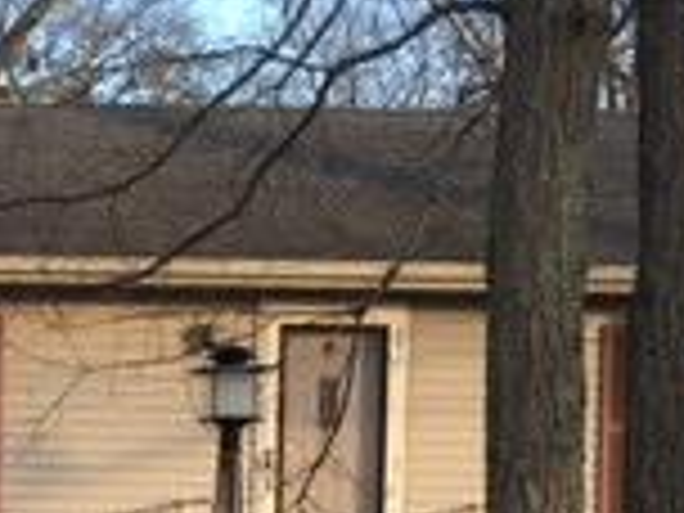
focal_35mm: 122
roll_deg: -0.4
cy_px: 612
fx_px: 2411
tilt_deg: -0.9
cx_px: -189
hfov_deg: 15.4
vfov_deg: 11.9
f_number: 2.2
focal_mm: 4.15
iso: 25
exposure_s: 1/214
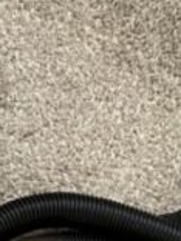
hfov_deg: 8.5
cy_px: 514
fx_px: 1192
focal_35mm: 171
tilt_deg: -79.6
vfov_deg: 10.4
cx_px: -104
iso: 500
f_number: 1.6
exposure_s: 1/60
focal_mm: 5.1
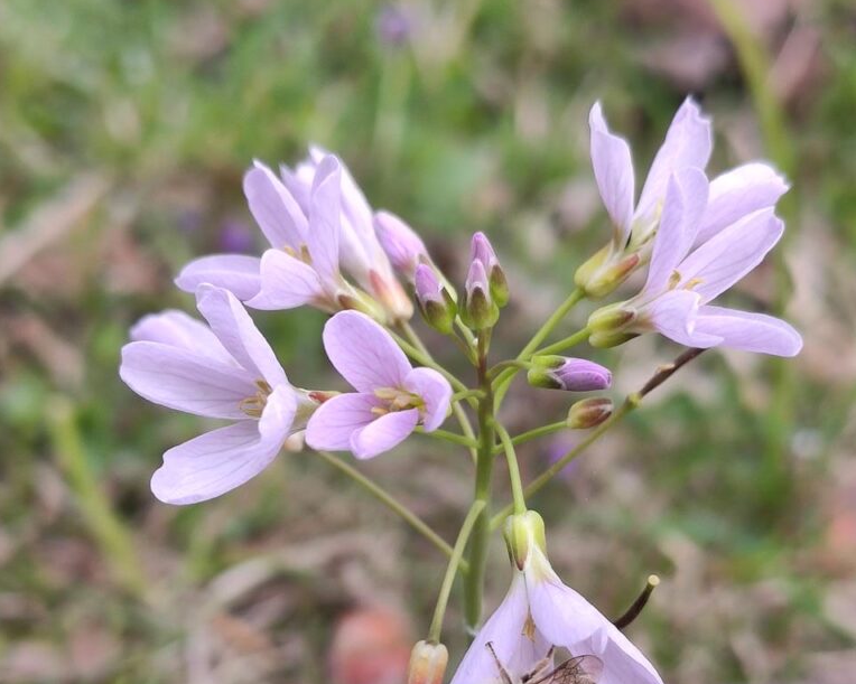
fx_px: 1723
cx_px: 428
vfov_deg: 22.3
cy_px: 516
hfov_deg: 27.9
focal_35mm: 68
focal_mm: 4.77
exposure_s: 1/318
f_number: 1.75
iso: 112
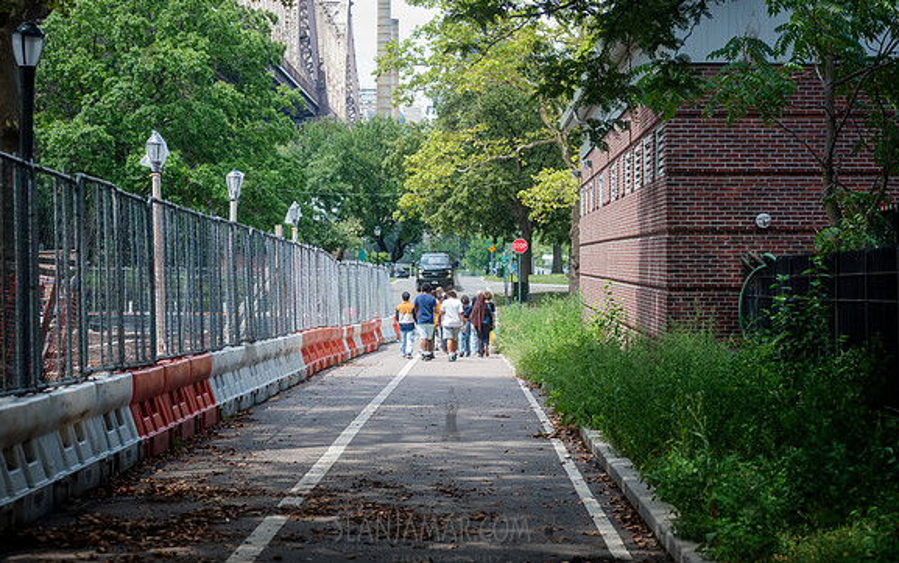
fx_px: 2010
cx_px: 450
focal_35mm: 82
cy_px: 263
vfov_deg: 15.9
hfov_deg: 25.2
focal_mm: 80
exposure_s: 1/1000
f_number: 5
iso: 640
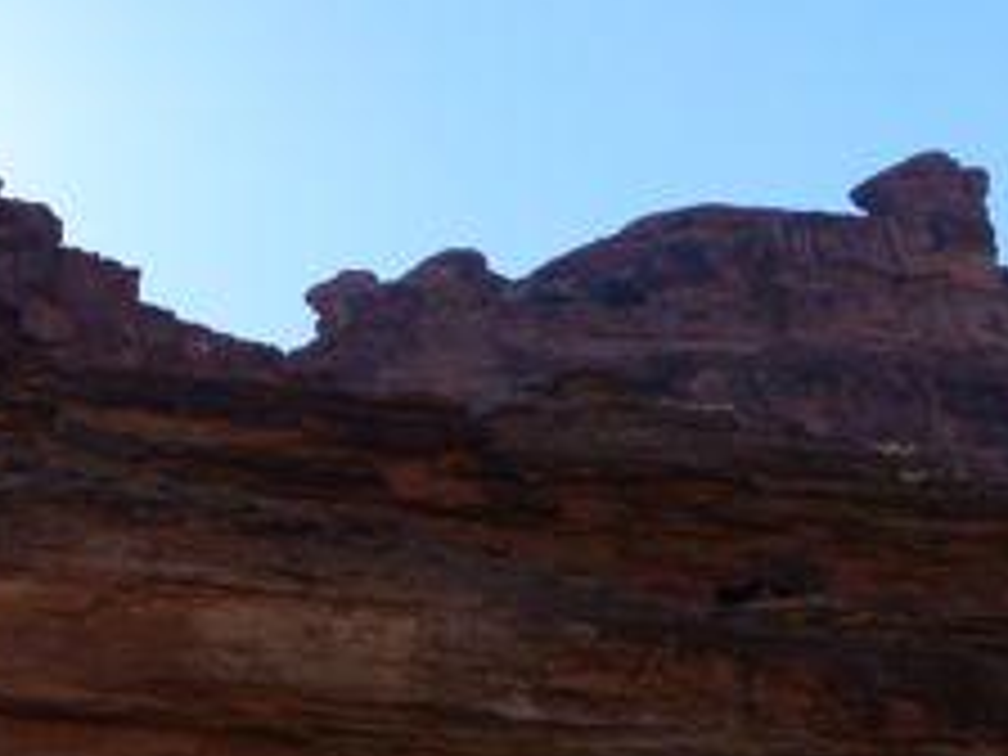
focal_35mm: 97
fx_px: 2825
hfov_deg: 19.1
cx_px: -202
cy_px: 108
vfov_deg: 15.1
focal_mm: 6
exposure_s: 1/500
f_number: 3.7
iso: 80
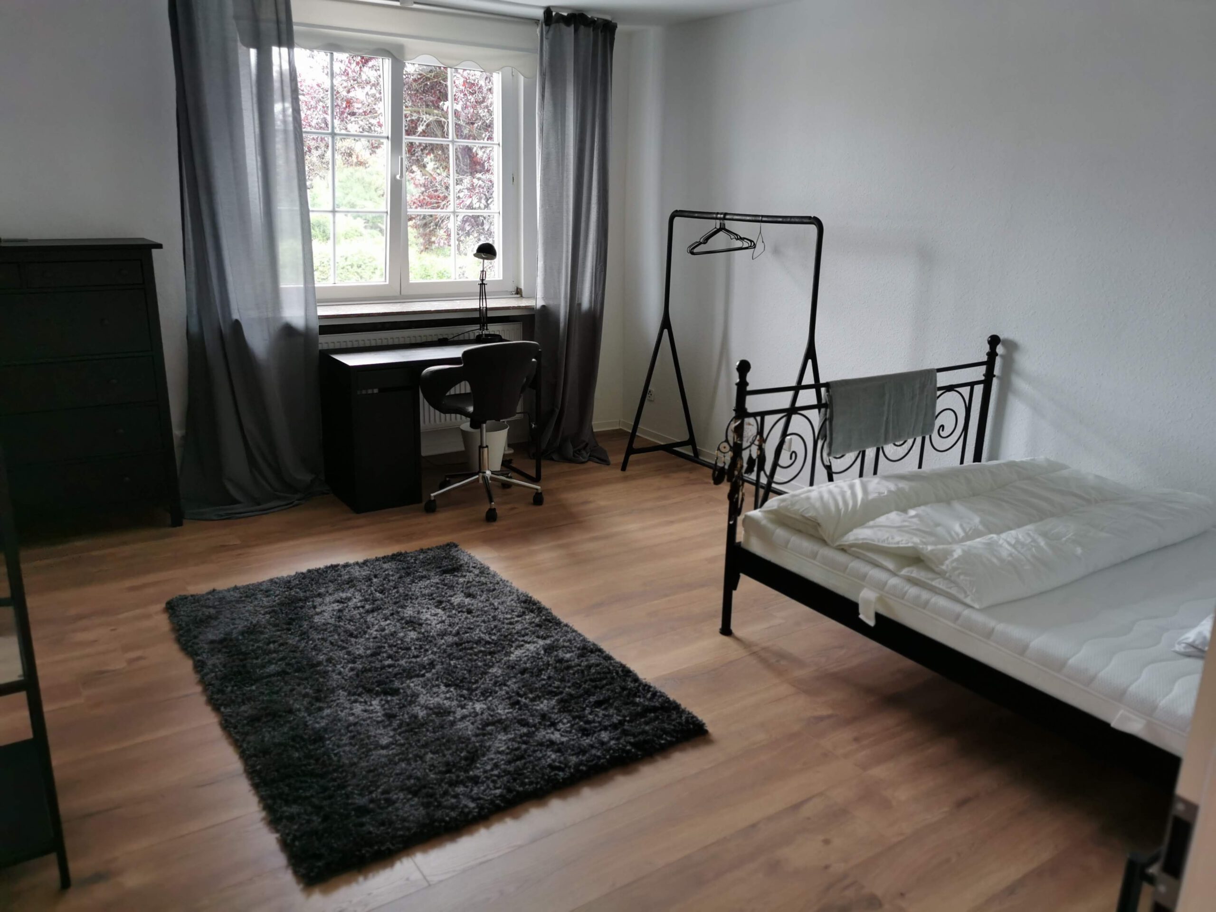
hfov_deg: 65.3
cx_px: 608
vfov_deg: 51.4
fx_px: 948
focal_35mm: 27
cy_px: 456
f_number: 4
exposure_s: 1/100
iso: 80
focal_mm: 5.56
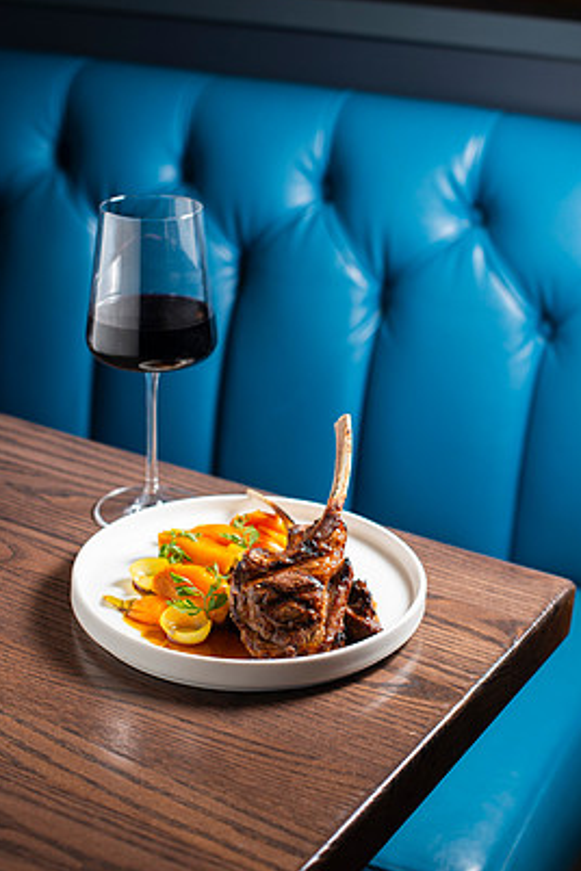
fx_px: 1356
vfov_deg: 35.6
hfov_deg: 24.2
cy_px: 444
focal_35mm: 56
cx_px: 308
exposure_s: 1/200
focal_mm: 50
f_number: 4
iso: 200
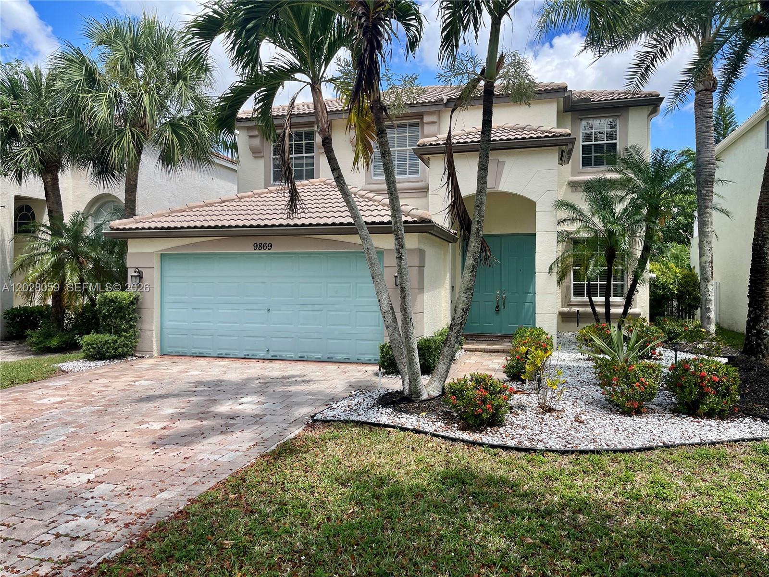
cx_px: 384
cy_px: 288
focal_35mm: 26
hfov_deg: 67.3
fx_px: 578
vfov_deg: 53.1
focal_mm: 5.1
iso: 50
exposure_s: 1/1890
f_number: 1.6
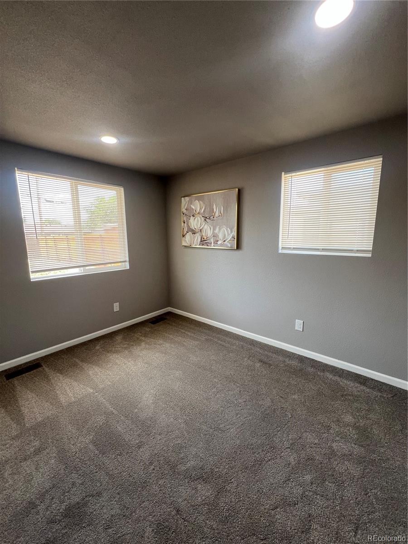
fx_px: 204
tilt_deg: -7.9
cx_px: 204
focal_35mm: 13
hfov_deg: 89.9
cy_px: 272
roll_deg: +1.0
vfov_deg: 106.2
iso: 100
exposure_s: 1/99
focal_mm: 1.57
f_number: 1.8
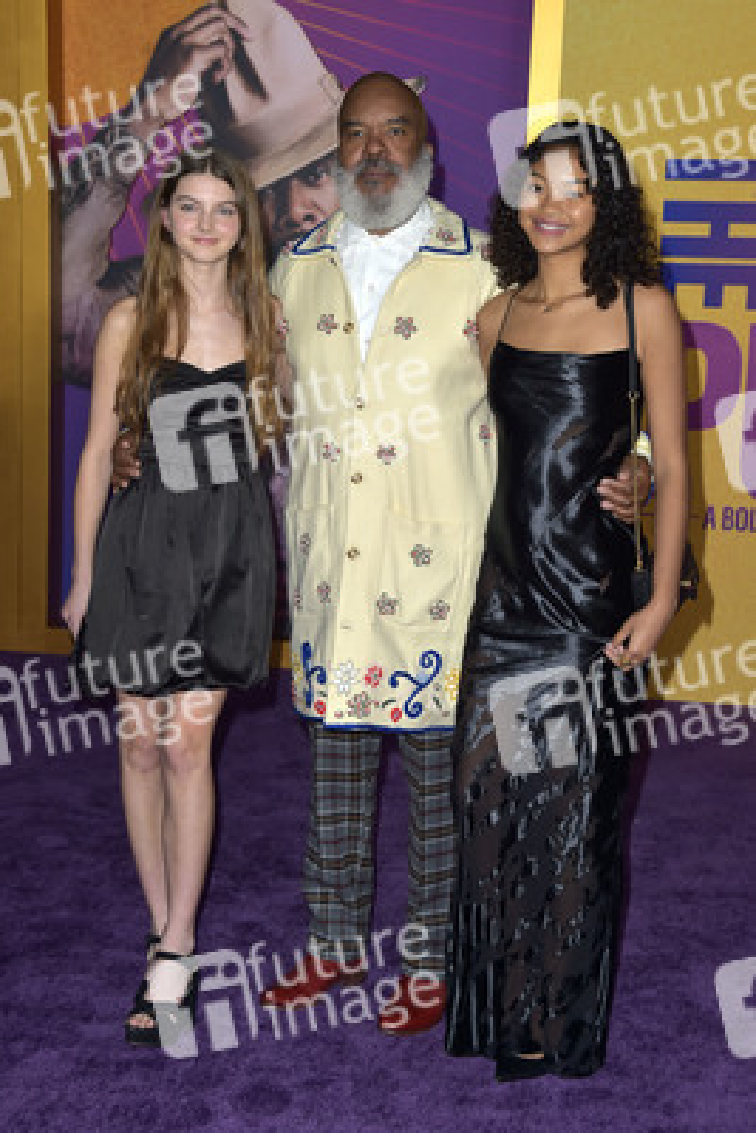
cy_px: 566
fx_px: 1951
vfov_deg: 32.4
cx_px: 378
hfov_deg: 21.9
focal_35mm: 62
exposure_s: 1/250
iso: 320
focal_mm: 62
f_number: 6.3
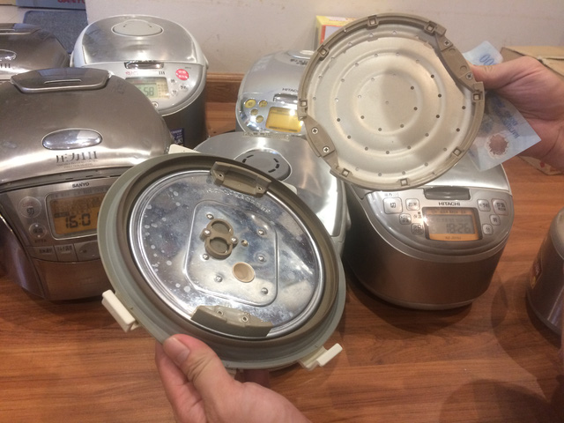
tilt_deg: -34.7
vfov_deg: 48.2
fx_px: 472
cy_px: 212
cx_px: 282
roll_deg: -4.9
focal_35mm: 29
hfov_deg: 61.7
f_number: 2.2
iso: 200
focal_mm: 4.15
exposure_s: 1/33
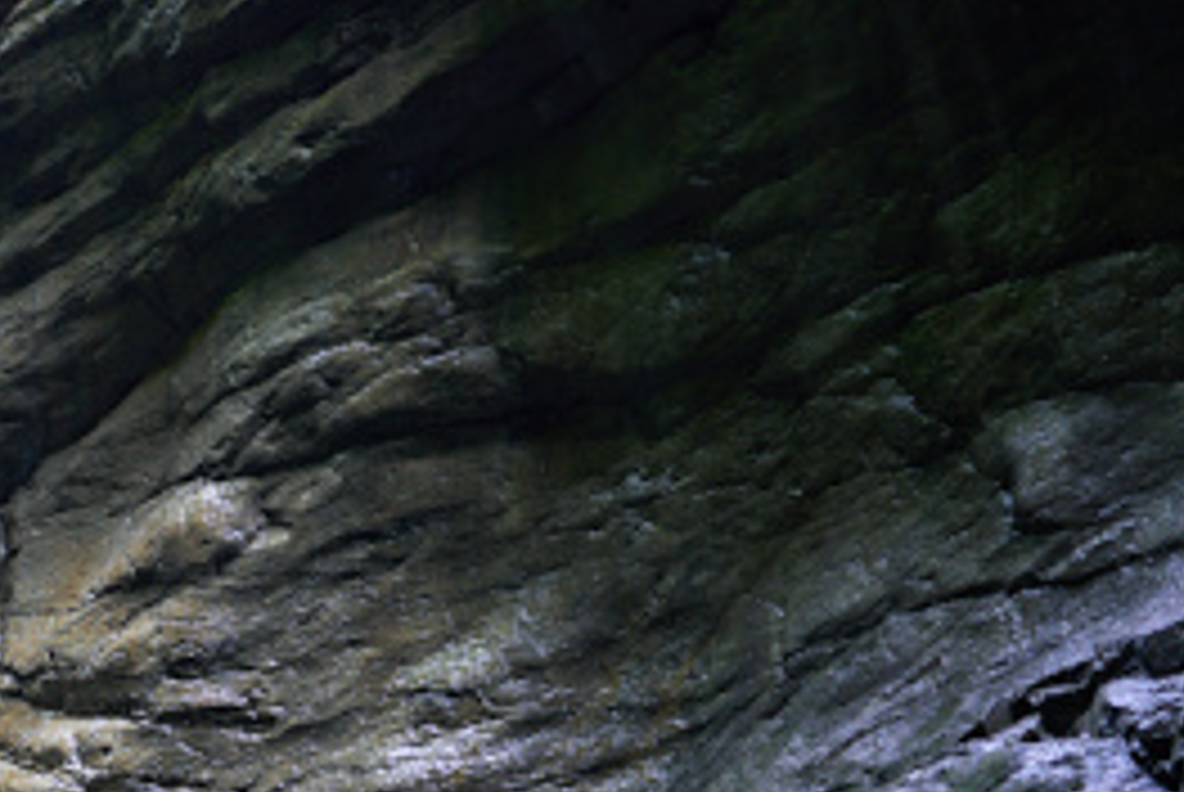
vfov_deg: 14.2
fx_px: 3062
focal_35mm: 93
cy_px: 1019
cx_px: -311
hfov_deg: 20.2
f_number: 4
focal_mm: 35
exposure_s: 1/10
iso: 200
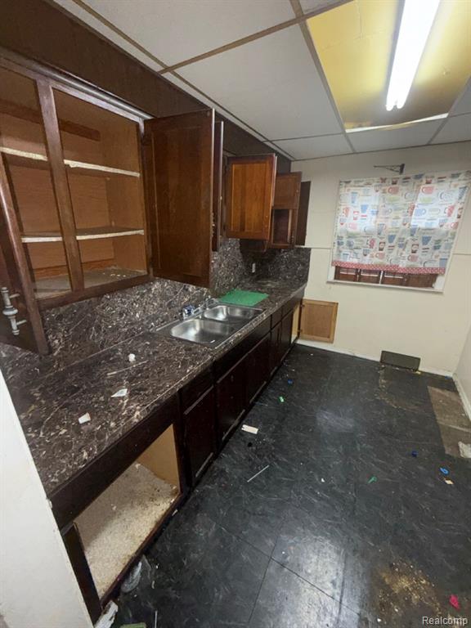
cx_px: 236
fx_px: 254
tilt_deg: -19.5
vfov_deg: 102.1
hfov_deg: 85.7
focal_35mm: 14
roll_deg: +0.7
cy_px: 314
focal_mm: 2.22
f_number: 2.2
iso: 250
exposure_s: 1/60
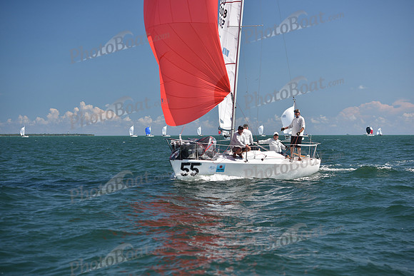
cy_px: 138
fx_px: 805
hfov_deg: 28.8
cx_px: 207
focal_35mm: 70
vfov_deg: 19.5
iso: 250
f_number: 4
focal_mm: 70
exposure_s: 1/1250
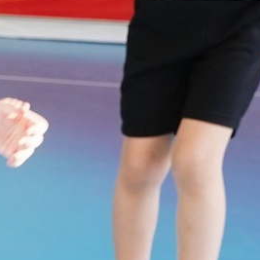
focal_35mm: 285
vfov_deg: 6.1
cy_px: 61
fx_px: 2422
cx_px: -571
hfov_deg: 5.7
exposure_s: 1/160
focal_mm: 35
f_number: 5
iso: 640
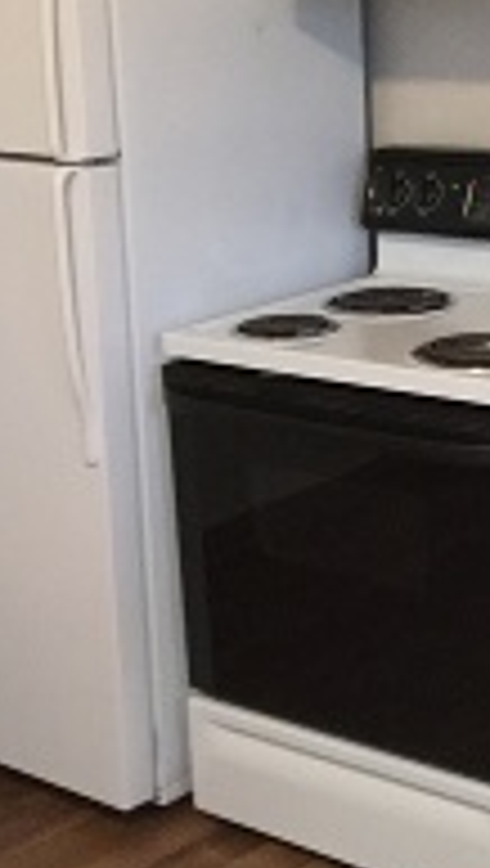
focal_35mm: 84
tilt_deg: -11.0
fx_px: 1934
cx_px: 396
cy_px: 351
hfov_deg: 14.4
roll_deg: +2.3
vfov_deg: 25.2
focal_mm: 3.3
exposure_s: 1/15
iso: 250
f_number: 2.4
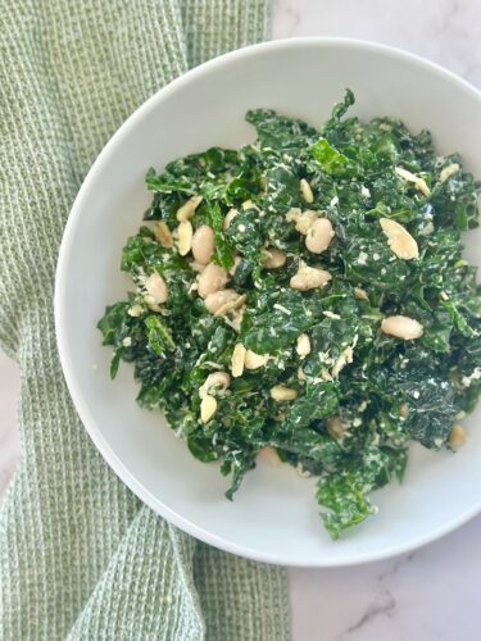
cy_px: 320
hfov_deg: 30.3
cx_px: 240
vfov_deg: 39.7
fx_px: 889
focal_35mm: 48
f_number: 1.78
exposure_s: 1/149
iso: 100
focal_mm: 6.86
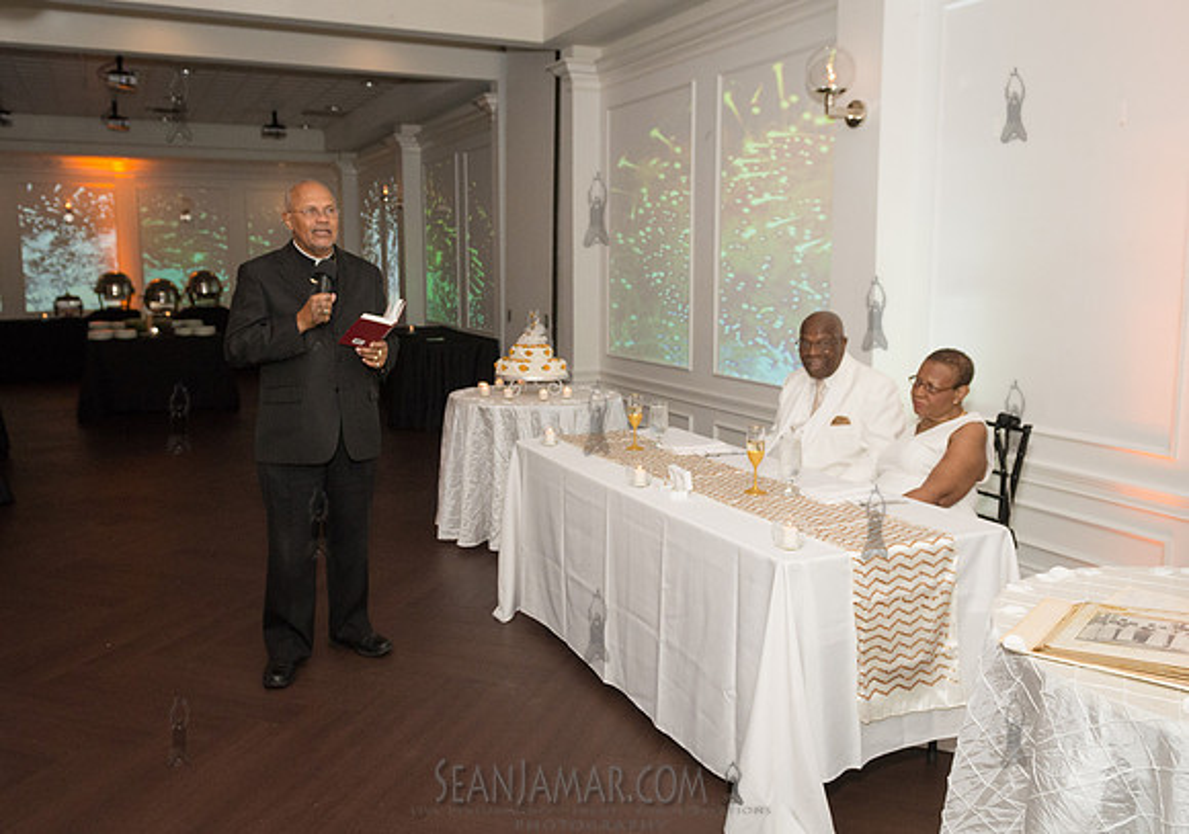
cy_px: 384
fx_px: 973
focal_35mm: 29
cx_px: 572
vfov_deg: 46.4
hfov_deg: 62.8
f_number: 4
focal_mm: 24
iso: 2500
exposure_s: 1/400
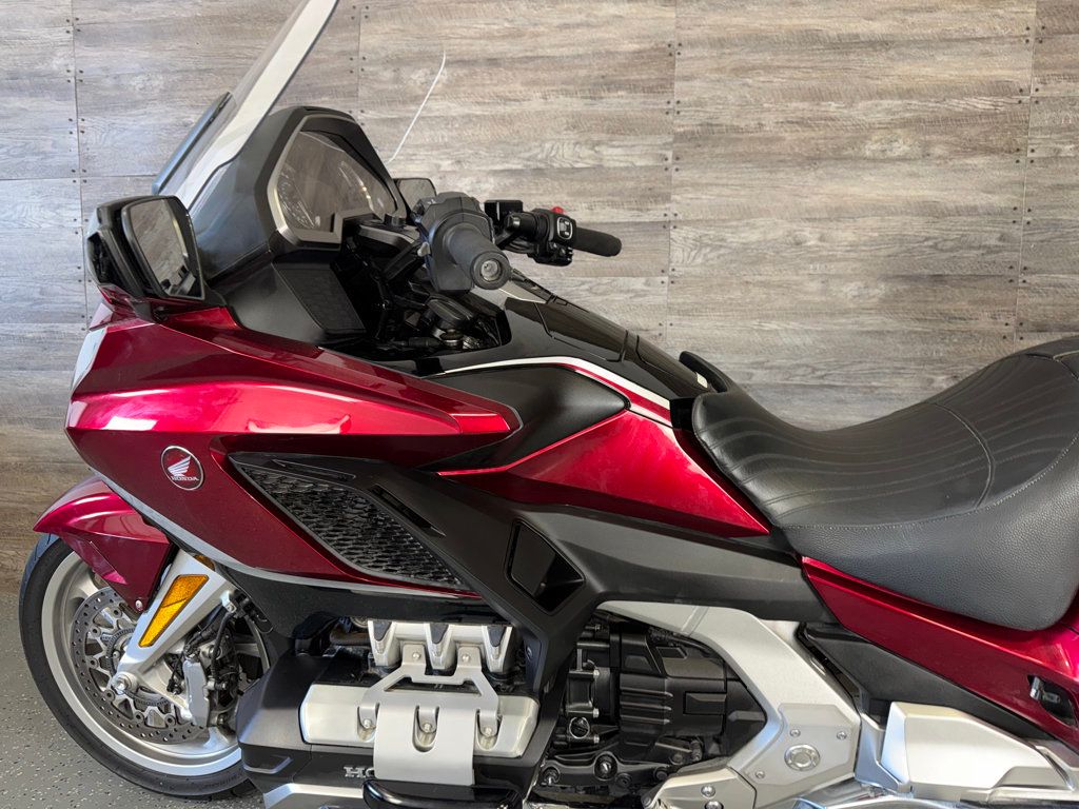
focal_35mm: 24
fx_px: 748
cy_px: 404
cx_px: 540
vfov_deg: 56.8
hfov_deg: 71.6
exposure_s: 1/22
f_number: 1.78
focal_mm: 6.76
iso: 80
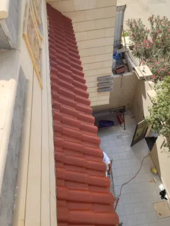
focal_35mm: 27
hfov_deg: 51.4
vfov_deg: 65.3
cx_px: 81
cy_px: 111
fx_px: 177
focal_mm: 7
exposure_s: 1/591
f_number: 1.8
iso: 20
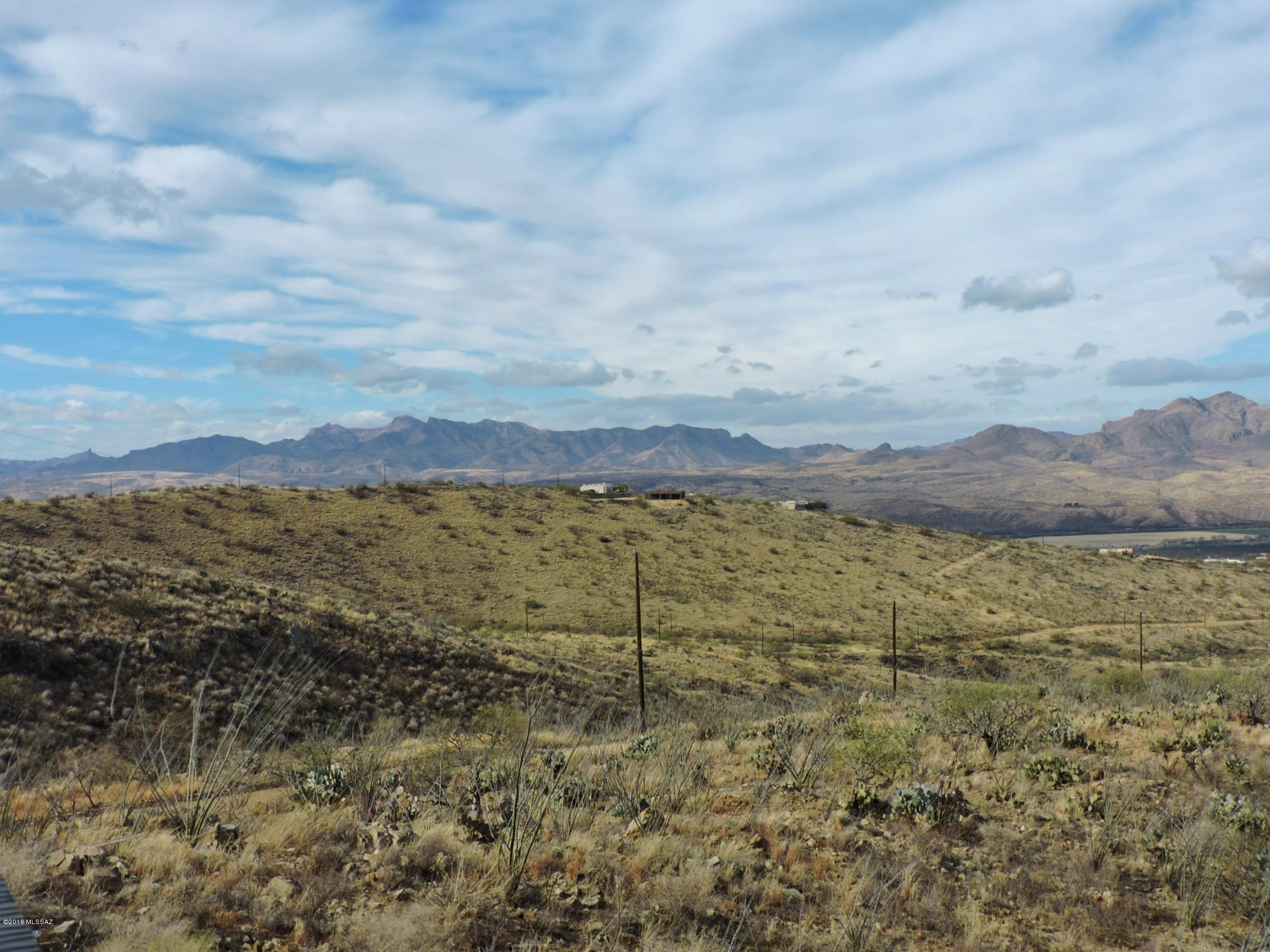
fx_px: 1468
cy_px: 476
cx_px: 635
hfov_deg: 46.8
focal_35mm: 40
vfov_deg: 36.0
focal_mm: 7.1
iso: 100
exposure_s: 1/1250
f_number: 3.3
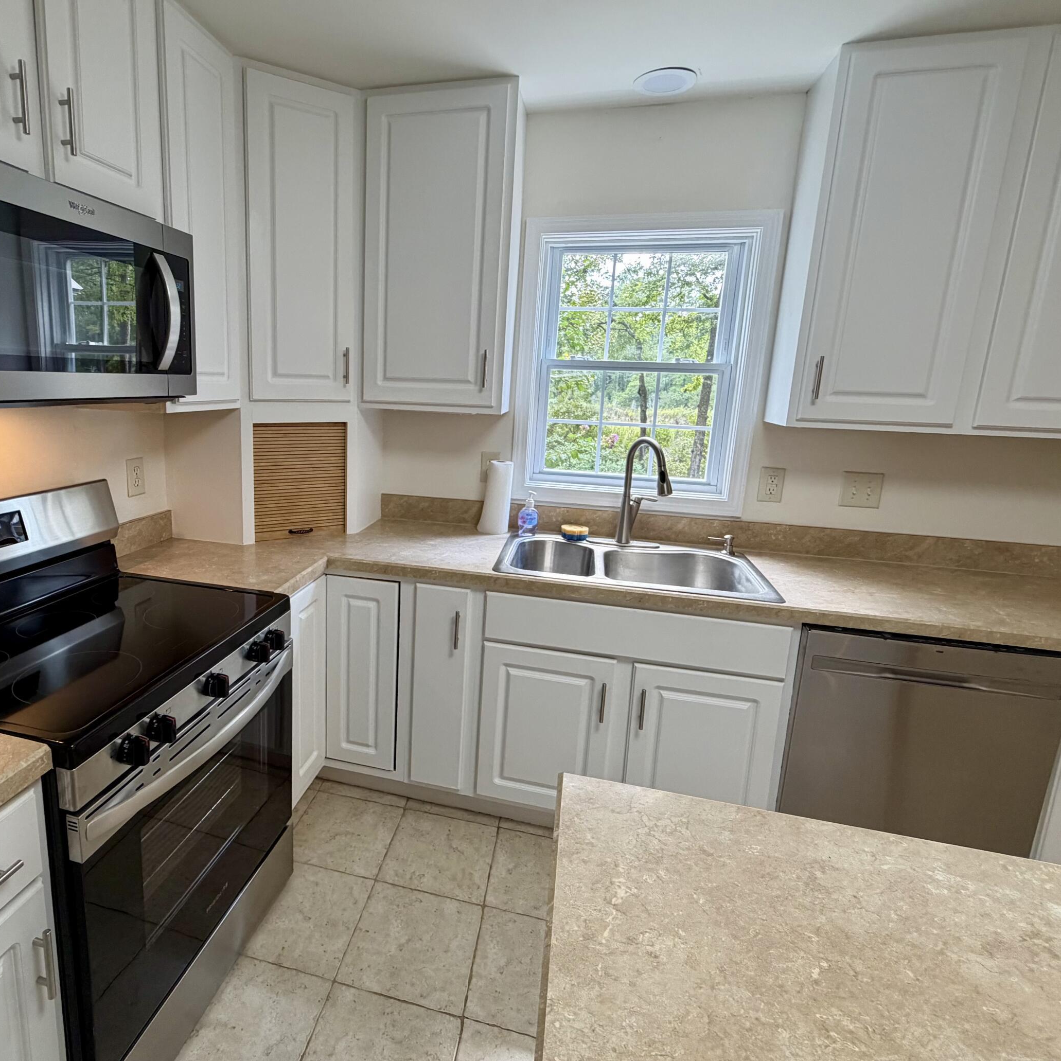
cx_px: 421
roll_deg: -1.1
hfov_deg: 79.7
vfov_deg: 80.6
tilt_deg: -10.8
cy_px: 497
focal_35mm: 18
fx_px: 624
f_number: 2.2
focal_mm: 2.22
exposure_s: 1/120
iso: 200
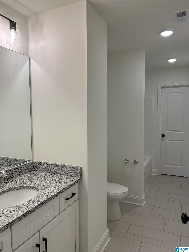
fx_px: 189
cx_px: 94
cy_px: 126
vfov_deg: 67.3
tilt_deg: -4.0
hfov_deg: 53.1
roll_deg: +1.0
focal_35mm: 26
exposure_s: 1/172
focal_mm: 5.7
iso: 40
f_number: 1.5
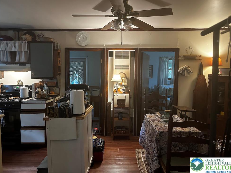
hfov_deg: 69.4
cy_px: 83
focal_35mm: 25
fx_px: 167
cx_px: 117
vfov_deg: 54.9
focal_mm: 6.86
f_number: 1.78
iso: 800
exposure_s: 1/40
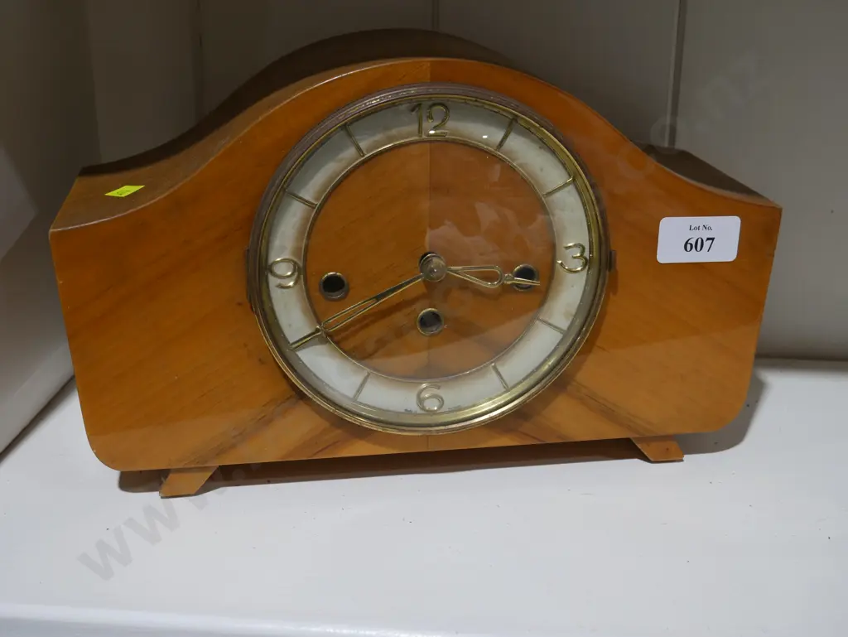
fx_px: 1176
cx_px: 424
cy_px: 318
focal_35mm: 48
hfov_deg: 39.6
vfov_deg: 30.3
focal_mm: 24
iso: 400
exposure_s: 1/60
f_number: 5.2
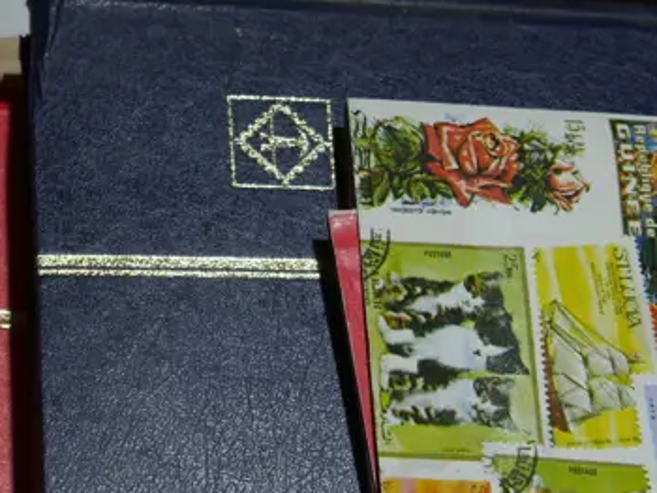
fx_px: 2222
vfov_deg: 12.5
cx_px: 364
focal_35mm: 117
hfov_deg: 16.8
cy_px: 540
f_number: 5
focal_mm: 20
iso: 200
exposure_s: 1/125
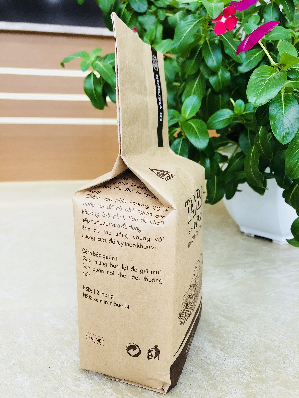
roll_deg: -1.2
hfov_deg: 49.7
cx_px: 150
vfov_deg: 63.4
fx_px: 322
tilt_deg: -13.5
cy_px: 199
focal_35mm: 28
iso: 40
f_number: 1.8
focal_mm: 3.99
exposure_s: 1/25
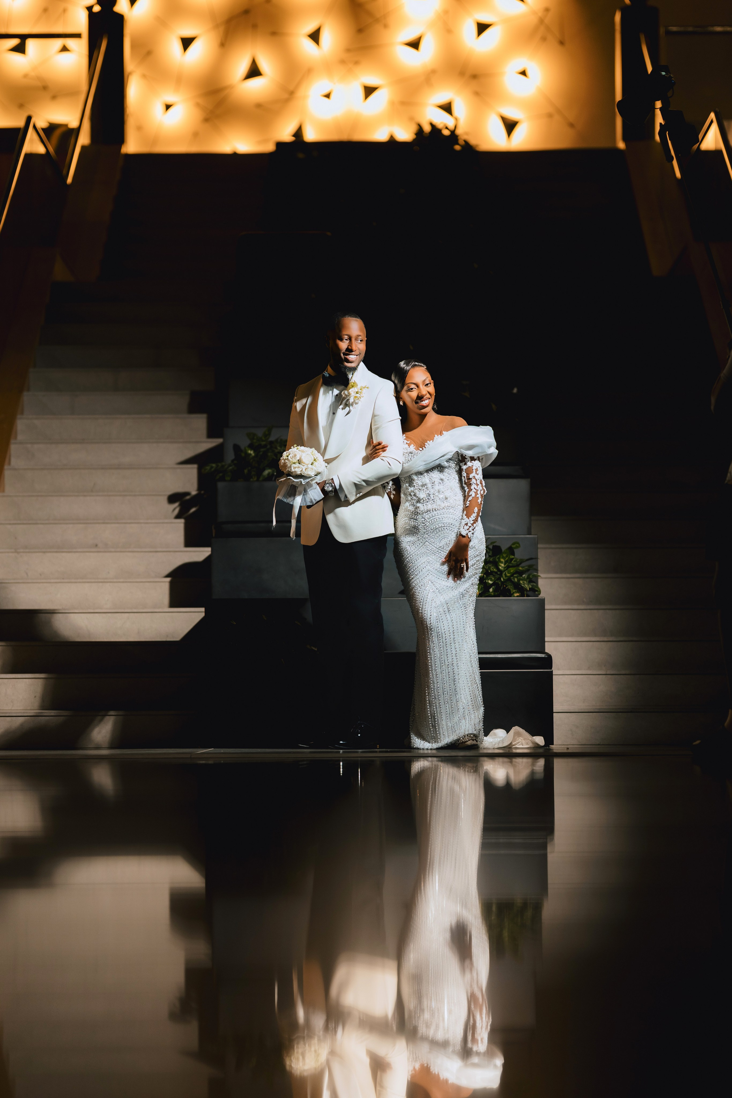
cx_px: 366
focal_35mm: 105
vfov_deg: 19.5
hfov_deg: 13.0
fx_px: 3202
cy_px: 549
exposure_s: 1/100
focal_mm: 105
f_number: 1.4
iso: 320
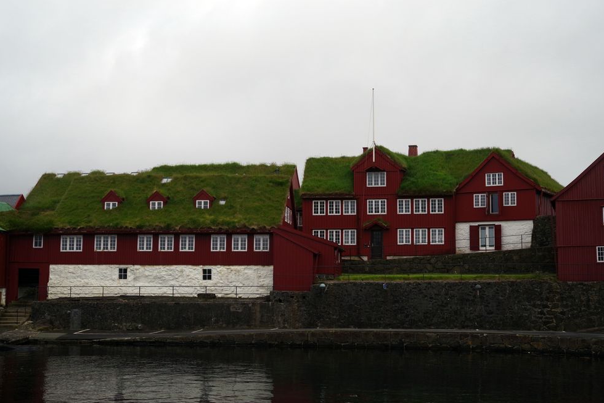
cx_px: 307
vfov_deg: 27.5
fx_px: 822
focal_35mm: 49
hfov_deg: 40.3
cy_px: 205
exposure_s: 1/400
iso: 800
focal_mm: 48
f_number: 6.3
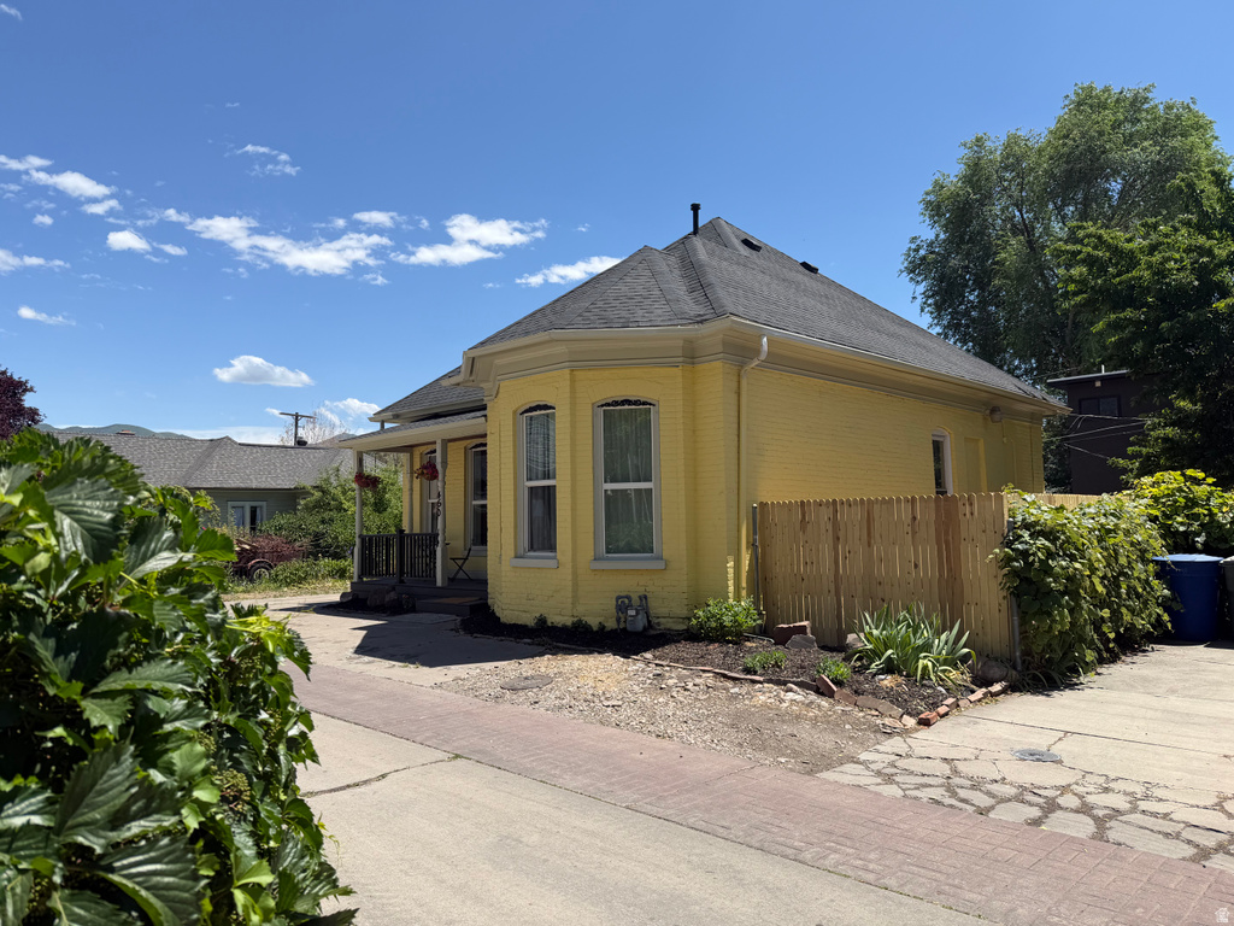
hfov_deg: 71.6
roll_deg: +1.5
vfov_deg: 56.8
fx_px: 856
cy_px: 463
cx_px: 617
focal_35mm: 24
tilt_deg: +4.2
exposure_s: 1/4167
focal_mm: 6.76
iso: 80
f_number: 1.78
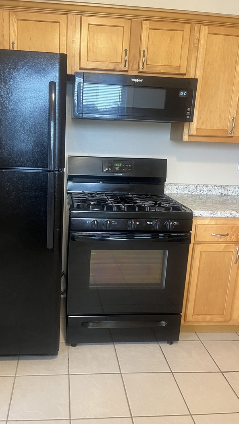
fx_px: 327
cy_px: 207
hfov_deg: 39.9
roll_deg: -2.1
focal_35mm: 29
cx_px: 89
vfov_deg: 66.1
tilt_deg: -12.5
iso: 400
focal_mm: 5.1
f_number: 1.6
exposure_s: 1/60
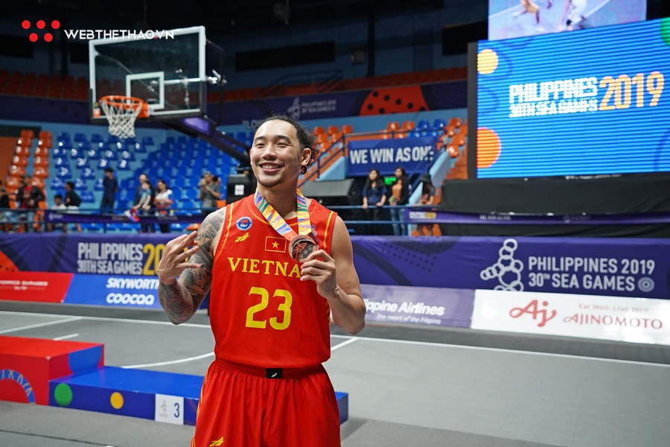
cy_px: 224
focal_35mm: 35
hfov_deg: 54.4
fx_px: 651
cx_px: 335
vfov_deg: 37.9
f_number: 2.8
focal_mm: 35
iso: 3200
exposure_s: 1/800
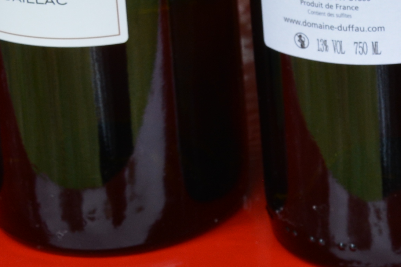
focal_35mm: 214
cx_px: 659
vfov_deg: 6.3
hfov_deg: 9.3
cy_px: -212
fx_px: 2384
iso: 200
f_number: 6.3
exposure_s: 1/160
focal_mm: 26
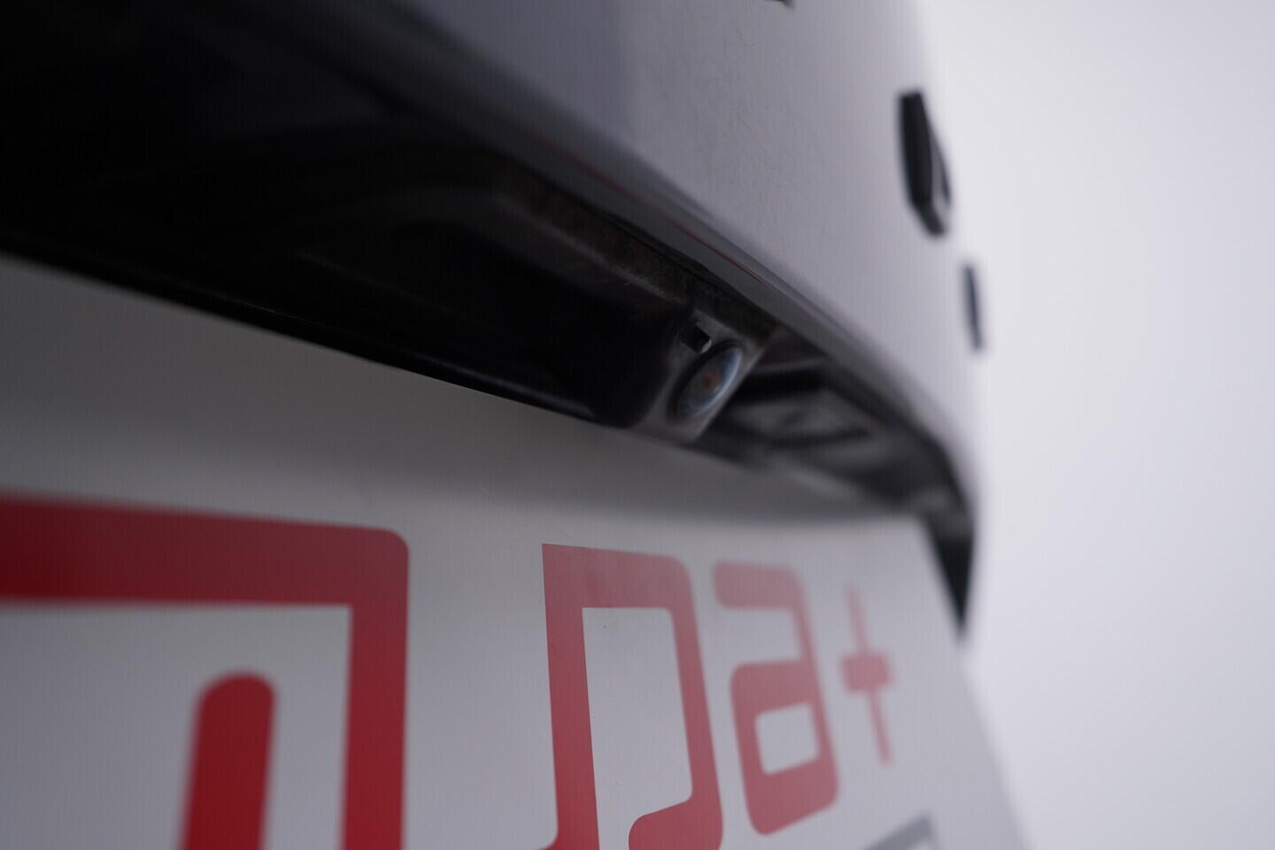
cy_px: 425
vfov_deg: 36.9
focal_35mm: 36
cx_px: 638
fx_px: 1275
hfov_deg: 53.1
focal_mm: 24
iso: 125
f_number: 4
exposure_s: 1/80
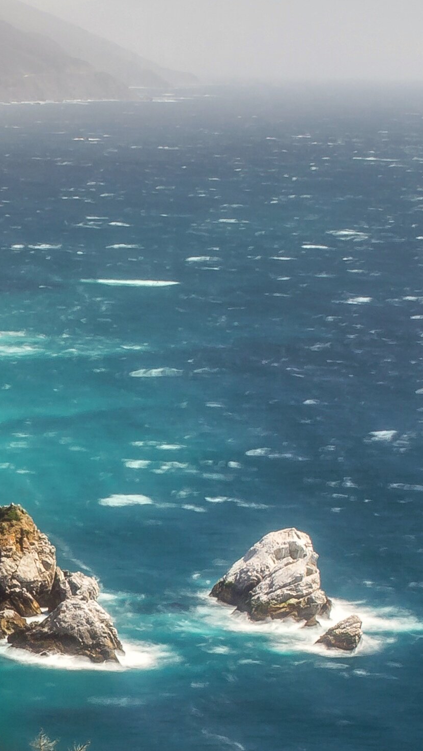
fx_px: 3420
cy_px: 534
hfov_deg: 7.0
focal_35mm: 172
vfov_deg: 12.5
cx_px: -118
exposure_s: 5
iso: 100
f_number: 18
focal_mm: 35
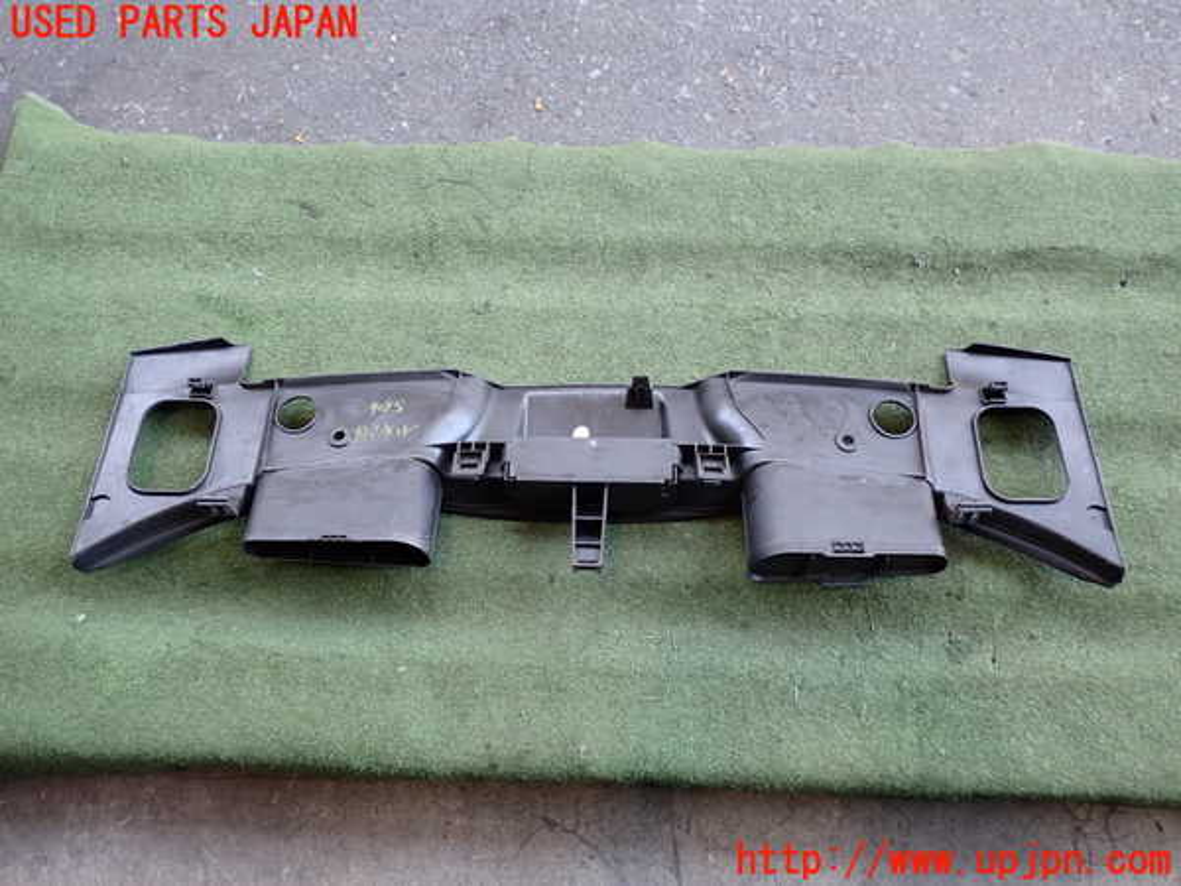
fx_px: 1024
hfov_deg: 60.0
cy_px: 443
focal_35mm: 30
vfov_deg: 46.8
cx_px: 590
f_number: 2.3
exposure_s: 1/80
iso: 200
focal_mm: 5.4
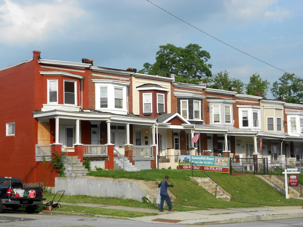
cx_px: 152
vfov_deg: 26.1
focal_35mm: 56
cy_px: 114
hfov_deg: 34.3
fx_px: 490
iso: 80
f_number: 4.9
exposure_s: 1/500
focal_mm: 10
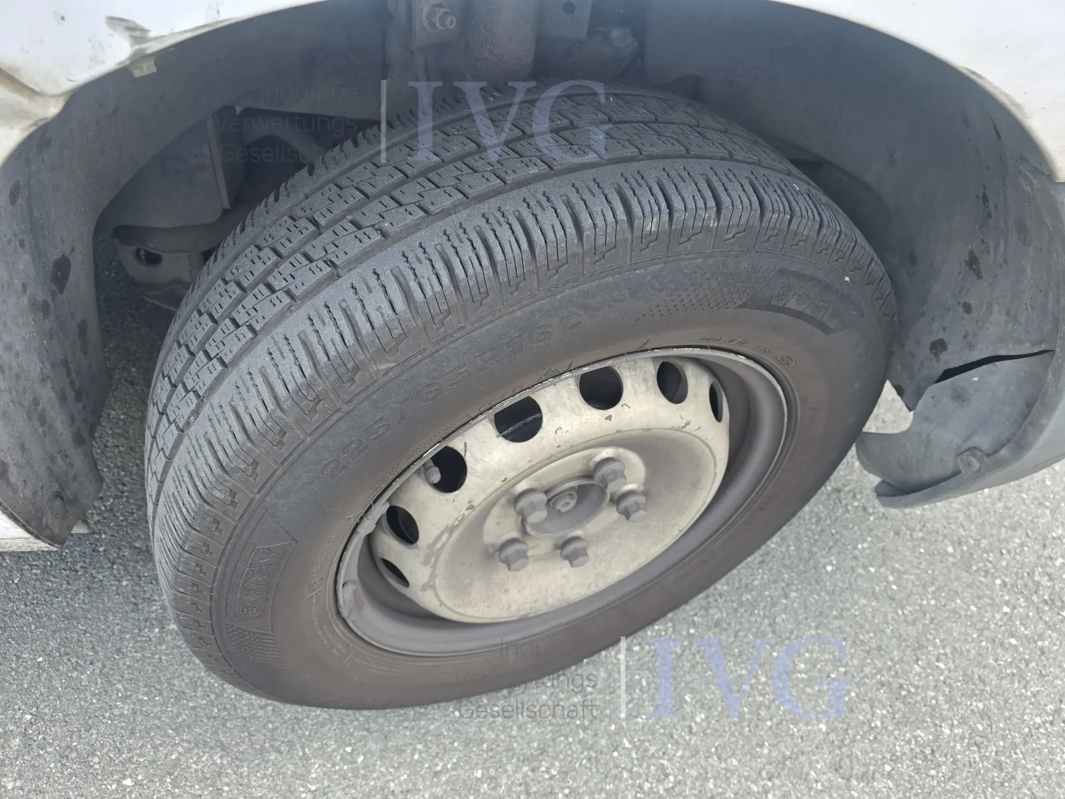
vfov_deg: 58.9
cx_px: 532
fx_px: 708
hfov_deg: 73.9
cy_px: 400
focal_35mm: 23
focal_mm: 6.3
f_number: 1.7
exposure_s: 1/180
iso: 50
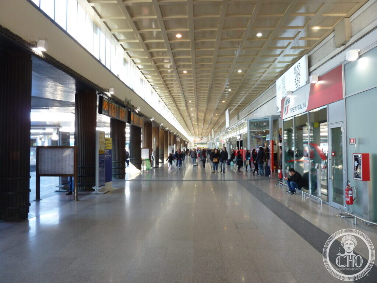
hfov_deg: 69.4
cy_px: 142
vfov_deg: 54.9
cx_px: 188
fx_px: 272
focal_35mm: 25
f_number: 3.3
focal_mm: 4.1
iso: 100
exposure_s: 1/30
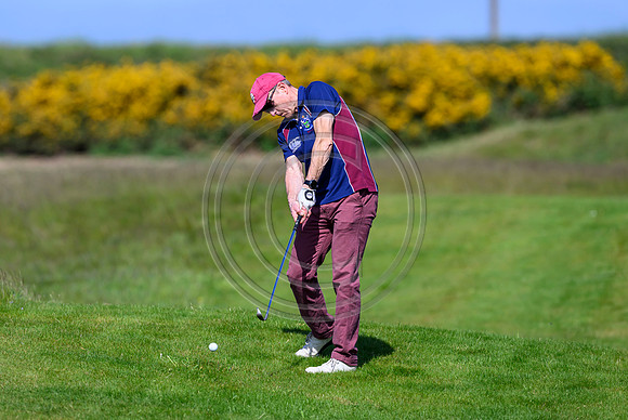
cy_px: 181
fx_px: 8429
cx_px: 274
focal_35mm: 483
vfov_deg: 2.9
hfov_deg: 4.3
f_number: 4.5
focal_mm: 400
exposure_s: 1/5000
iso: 500
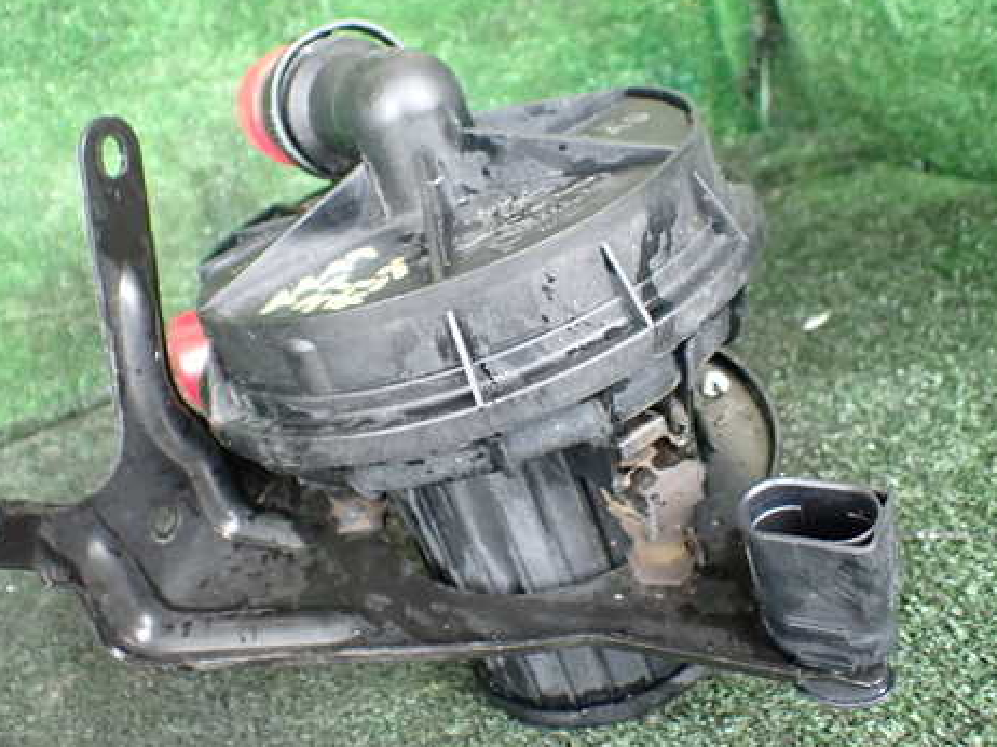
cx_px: 498
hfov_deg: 47.9
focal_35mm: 39
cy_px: 337
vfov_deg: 36.8
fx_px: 1123
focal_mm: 5.4
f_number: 2.3
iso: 800
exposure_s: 1/50
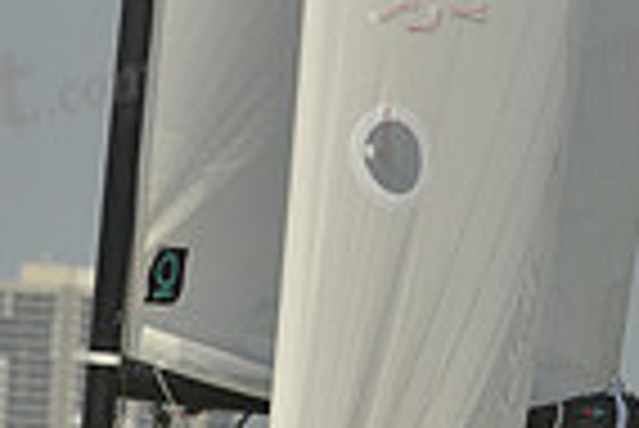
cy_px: 728
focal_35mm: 1144
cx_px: 392
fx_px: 20326
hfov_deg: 1.8
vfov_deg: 1.2
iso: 280
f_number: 10
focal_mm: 280
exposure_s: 1/1250
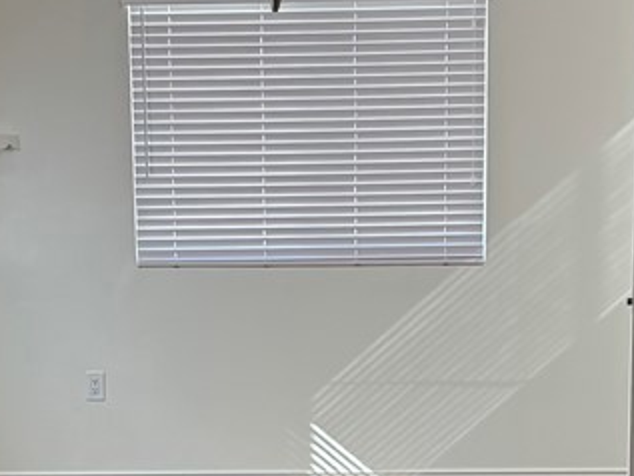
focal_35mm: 84
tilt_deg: -7.7
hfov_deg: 23.3
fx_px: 1539
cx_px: 326
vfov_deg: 17.4
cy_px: 410
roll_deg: +0.3
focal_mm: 5.96
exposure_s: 1/120
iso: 100
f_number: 1.6
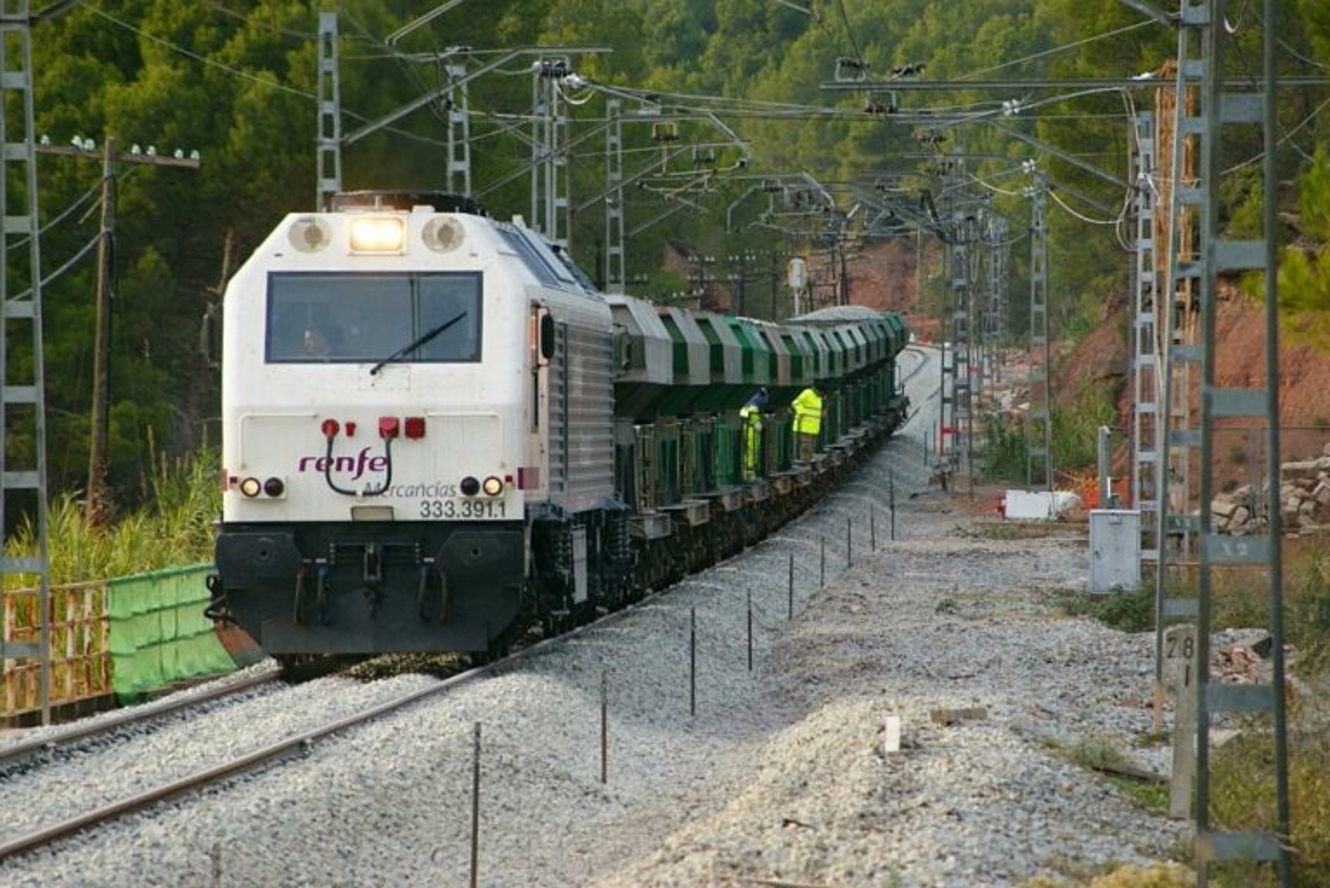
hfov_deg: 6.9
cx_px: 665
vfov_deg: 4.6
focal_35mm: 300
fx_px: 11089
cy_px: 444
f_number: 7.1
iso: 400
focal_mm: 200
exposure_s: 1/250
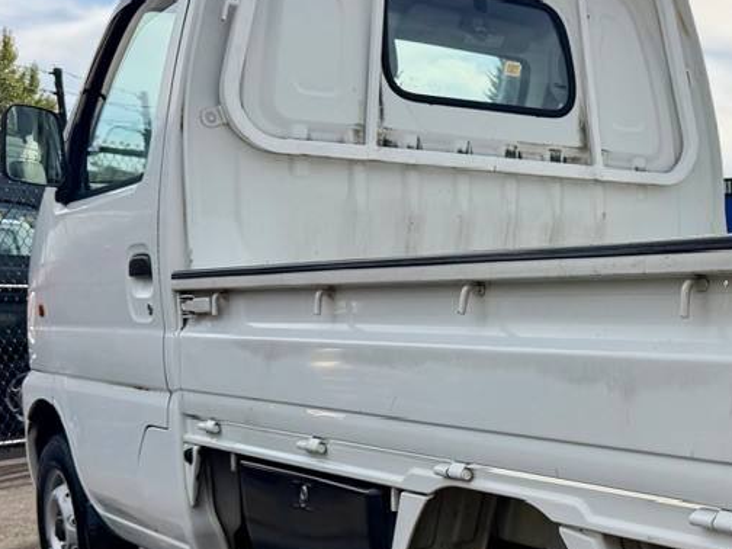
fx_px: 1290
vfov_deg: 23.6
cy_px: 455
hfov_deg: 29.3
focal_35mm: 61
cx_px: 752
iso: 80
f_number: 1.78
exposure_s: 1/6711
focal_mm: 6.76
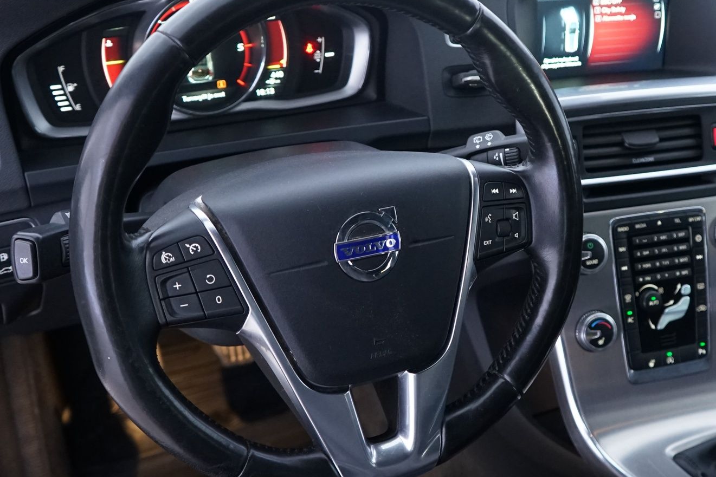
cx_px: 478
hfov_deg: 37.1
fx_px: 1054
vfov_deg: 25.5
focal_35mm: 53
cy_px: 271
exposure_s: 1/20
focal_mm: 28
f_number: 3.5
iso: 2000
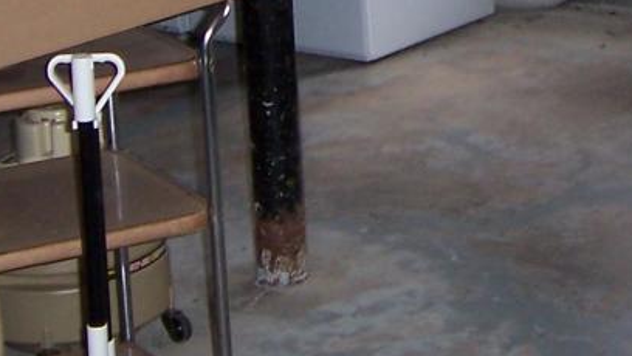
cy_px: -235
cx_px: 553
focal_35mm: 123
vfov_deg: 9.5
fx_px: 2062
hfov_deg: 17.2
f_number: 3
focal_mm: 6
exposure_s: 1/60
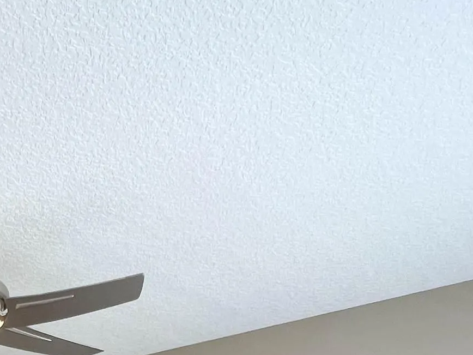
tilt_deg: -0.2
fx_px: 629
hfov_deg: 39.1
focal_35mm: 46
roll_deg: +0.0
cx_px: 72
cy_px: 536
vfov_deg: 24.4
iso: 160
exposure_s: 1/60
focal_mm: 1.57
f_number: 1.8
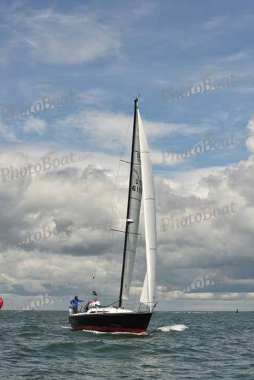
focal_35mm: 70
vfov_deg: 28.8
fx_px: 740
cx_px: 127
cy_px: 190
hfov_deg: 19.5
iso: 320
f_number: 14
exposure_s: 1/800
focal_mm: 70
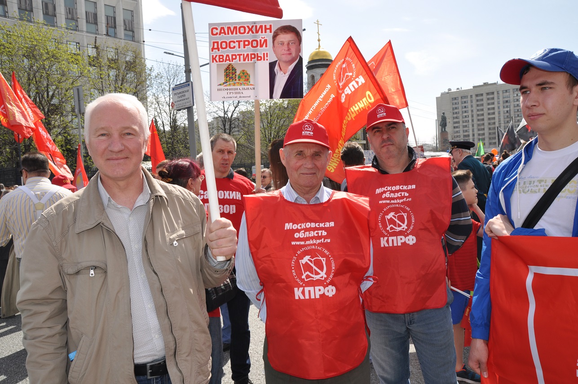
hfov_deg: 67.4
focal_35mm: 27
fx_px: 433
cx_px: 289
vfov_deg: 47.8
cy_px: 192
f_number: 11
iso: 200
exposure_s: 1/200
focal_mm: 18
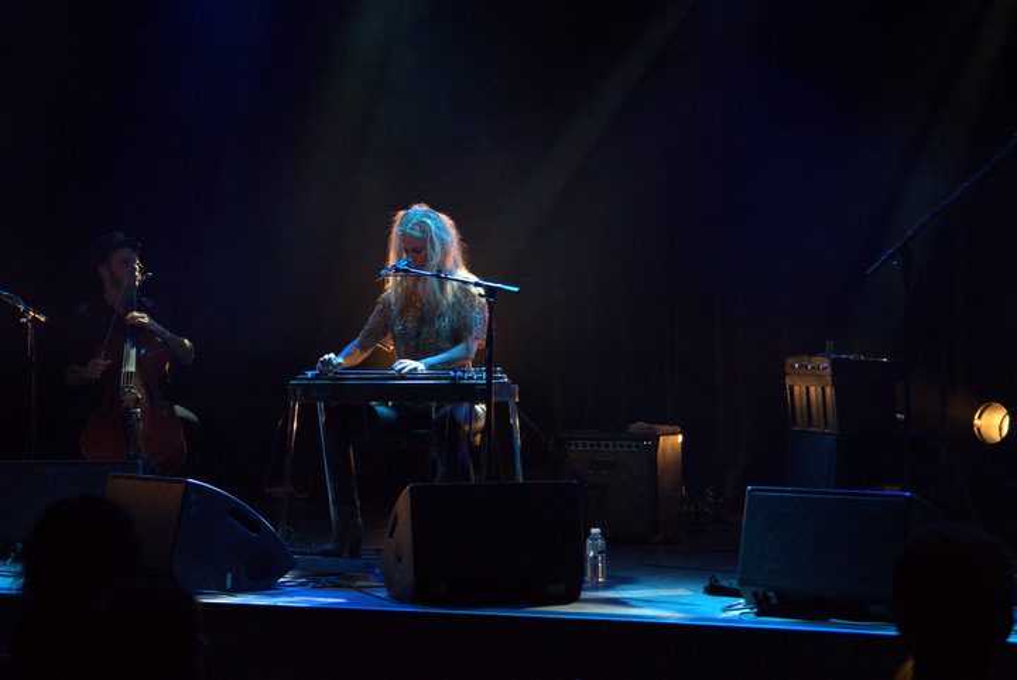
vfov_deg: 18.2
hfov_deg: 27.0
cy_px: 340
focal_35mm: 75
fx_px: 2120
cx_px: 508
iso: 3200
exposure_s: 1/125
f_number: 2.8
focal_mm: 50
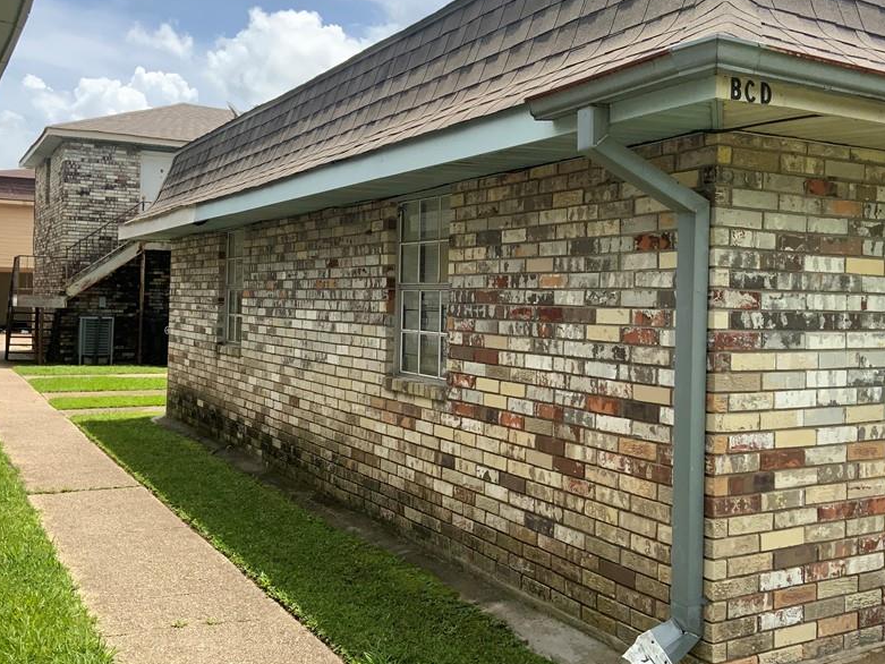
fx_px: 972
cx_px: 497
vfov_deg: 37.7
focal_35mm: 38
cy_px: 291
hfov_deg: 48.9
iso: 16
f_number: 1.8
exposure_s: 1/1490
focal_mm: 3
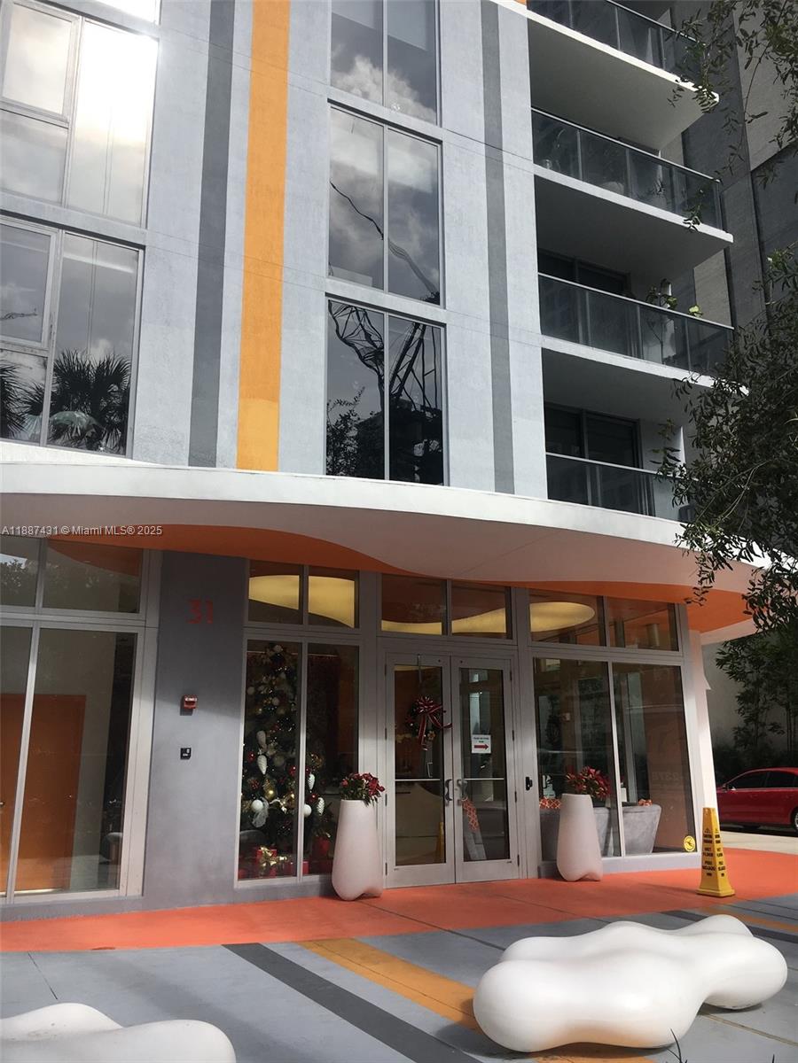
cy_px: 532
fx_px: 891
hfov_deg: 48.2
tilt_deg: +14.1
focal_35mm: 29
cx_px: 399
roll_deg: +0.5
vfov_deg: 61.7
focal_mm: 4.15
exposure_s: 1/874
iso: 25
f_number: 2.2
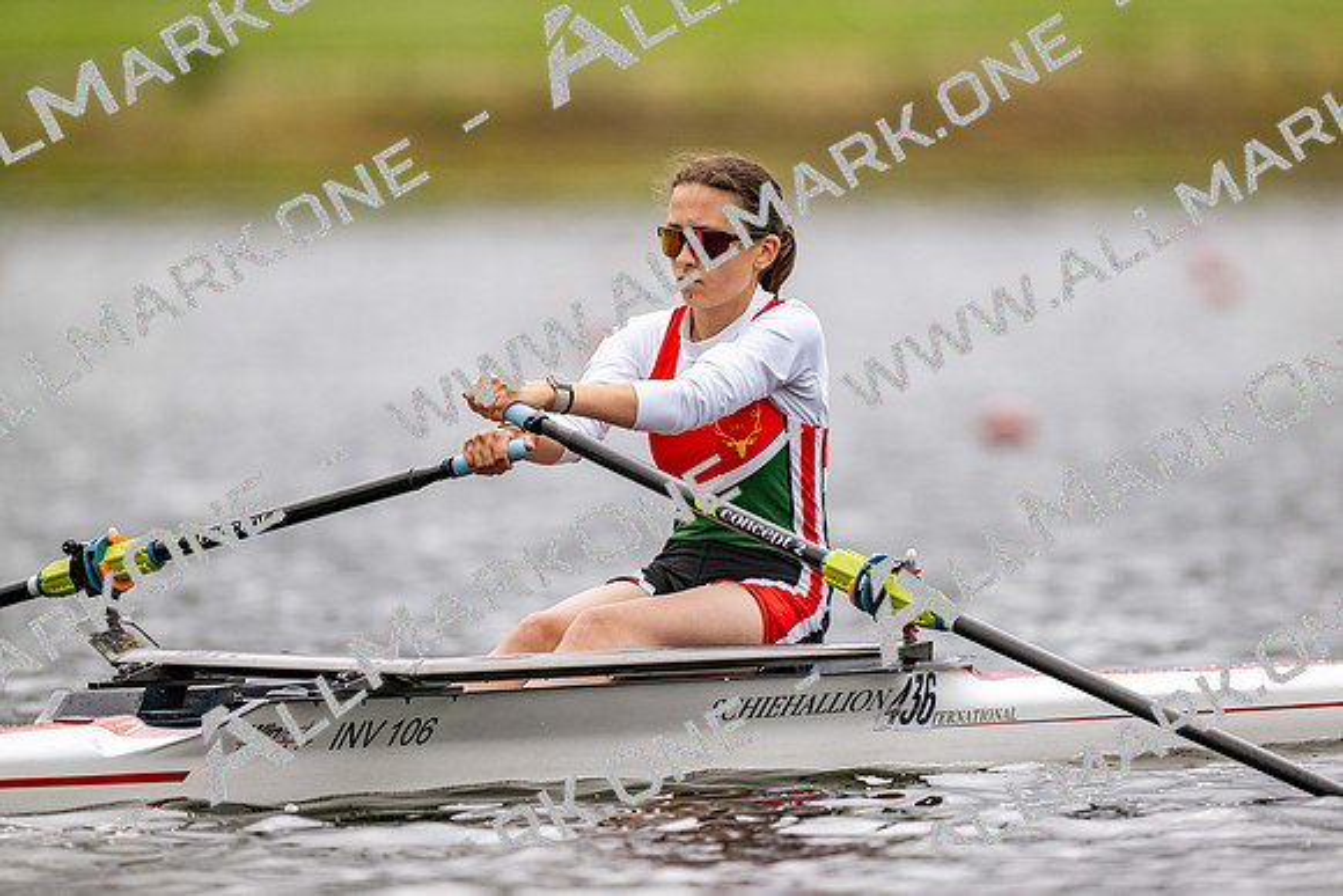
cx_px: 672
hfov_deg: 3.4
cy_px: 448
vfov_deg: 2.3
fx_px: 22388
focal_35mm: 600
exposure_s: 1/2500
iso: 280
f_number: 4
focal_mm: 600
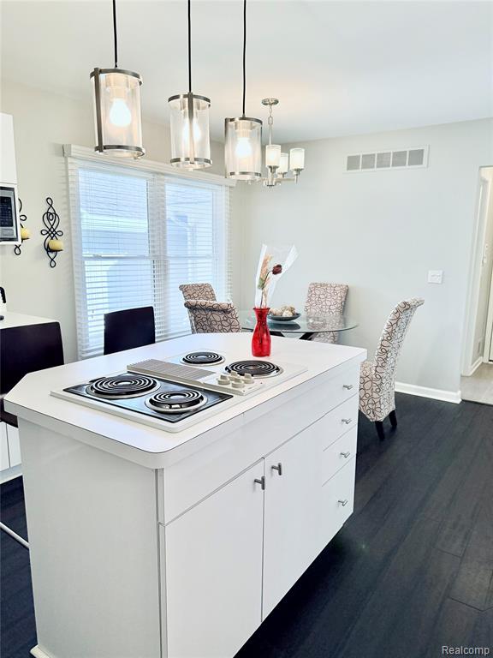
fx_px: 456
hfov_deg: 56.8
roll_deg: -0.6
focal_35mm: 24
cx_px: 246
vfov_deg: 71.6
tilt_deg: -9.5
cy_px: 329
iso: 160
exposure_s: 1/232
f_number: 1.78
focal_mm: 6.76
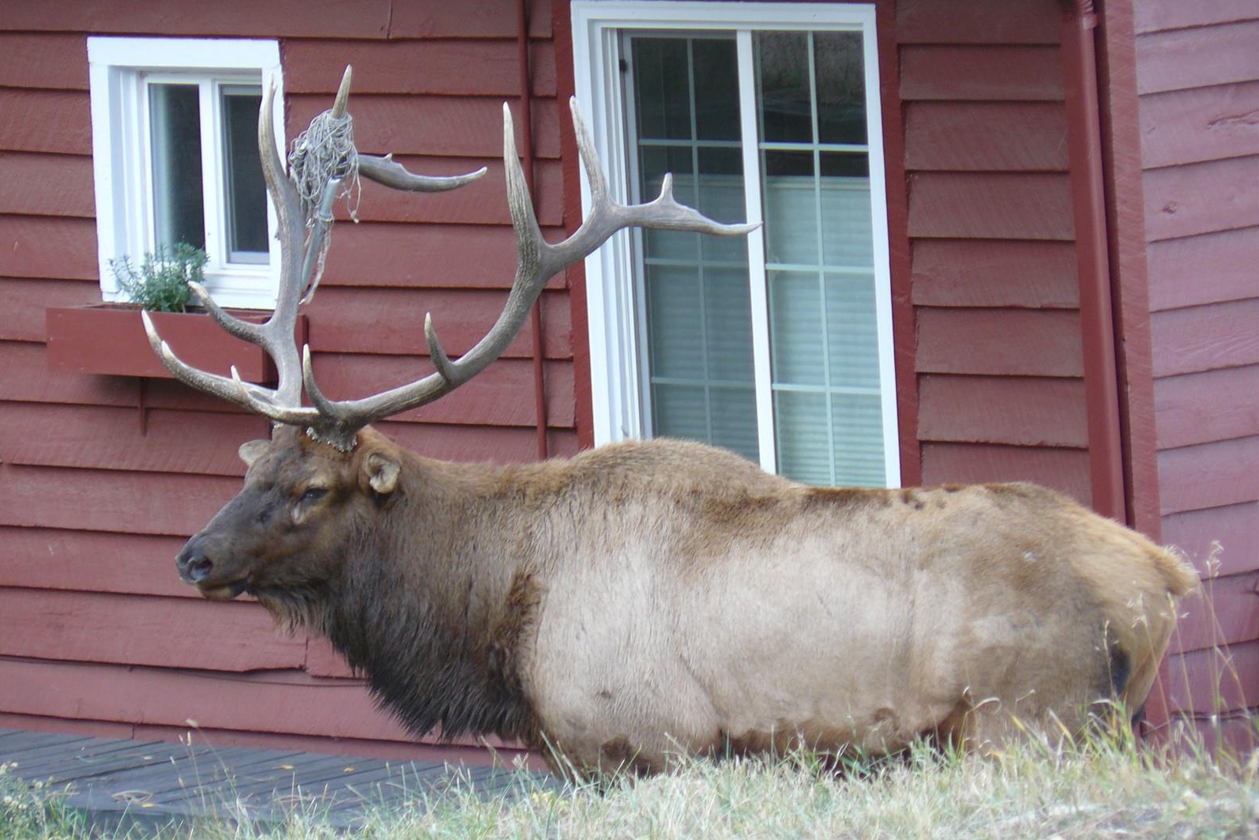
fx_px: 10807
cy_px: 466
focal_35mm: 309
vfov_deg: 4.4
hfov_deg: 6.7
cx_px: 628
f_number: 3.3
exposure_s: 1/30
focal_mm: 49.3
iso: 100
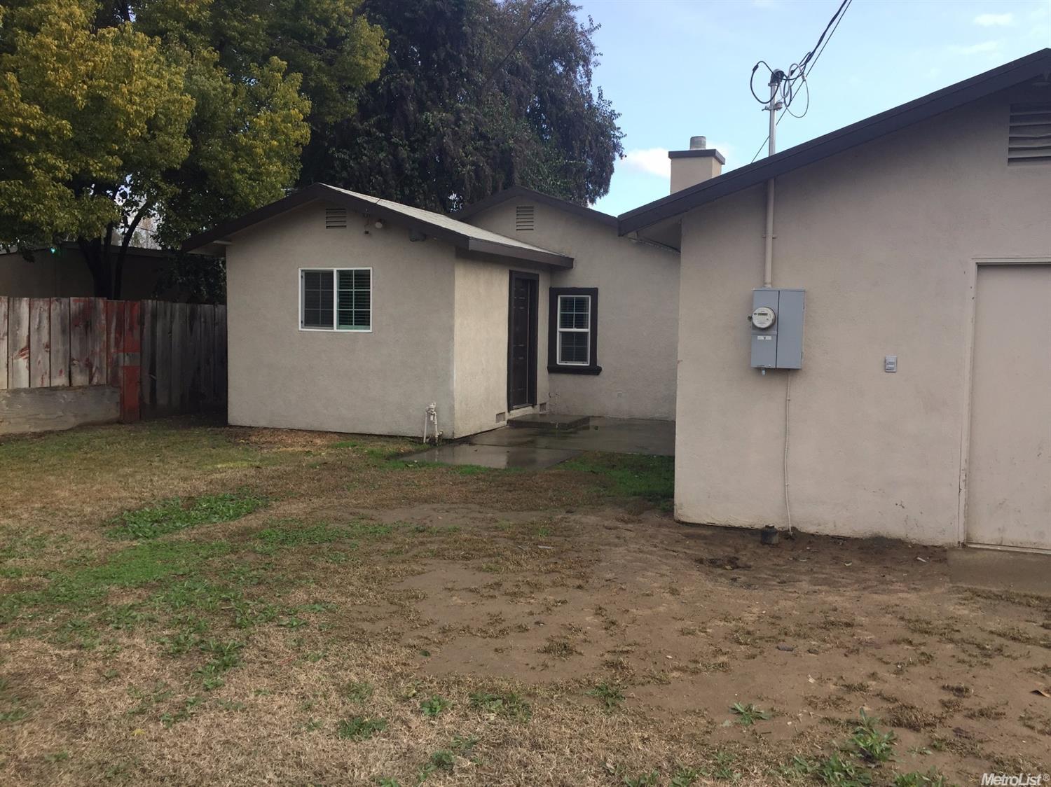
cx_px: 526
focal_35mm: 29
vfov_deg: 48.2
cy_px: 394
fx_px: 880
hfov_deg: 61.7
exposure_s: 1/807
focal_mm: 4.15
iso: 32
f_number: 2.2
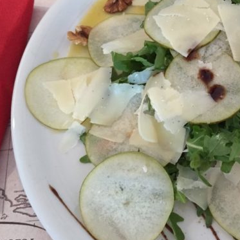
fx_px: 345
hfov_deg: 36.7
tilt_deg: -64.0
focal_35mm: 44
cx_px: 201
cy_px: 98
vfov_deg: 38.2
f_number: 2.2
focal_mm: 4.15
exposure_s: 1/30
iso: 200
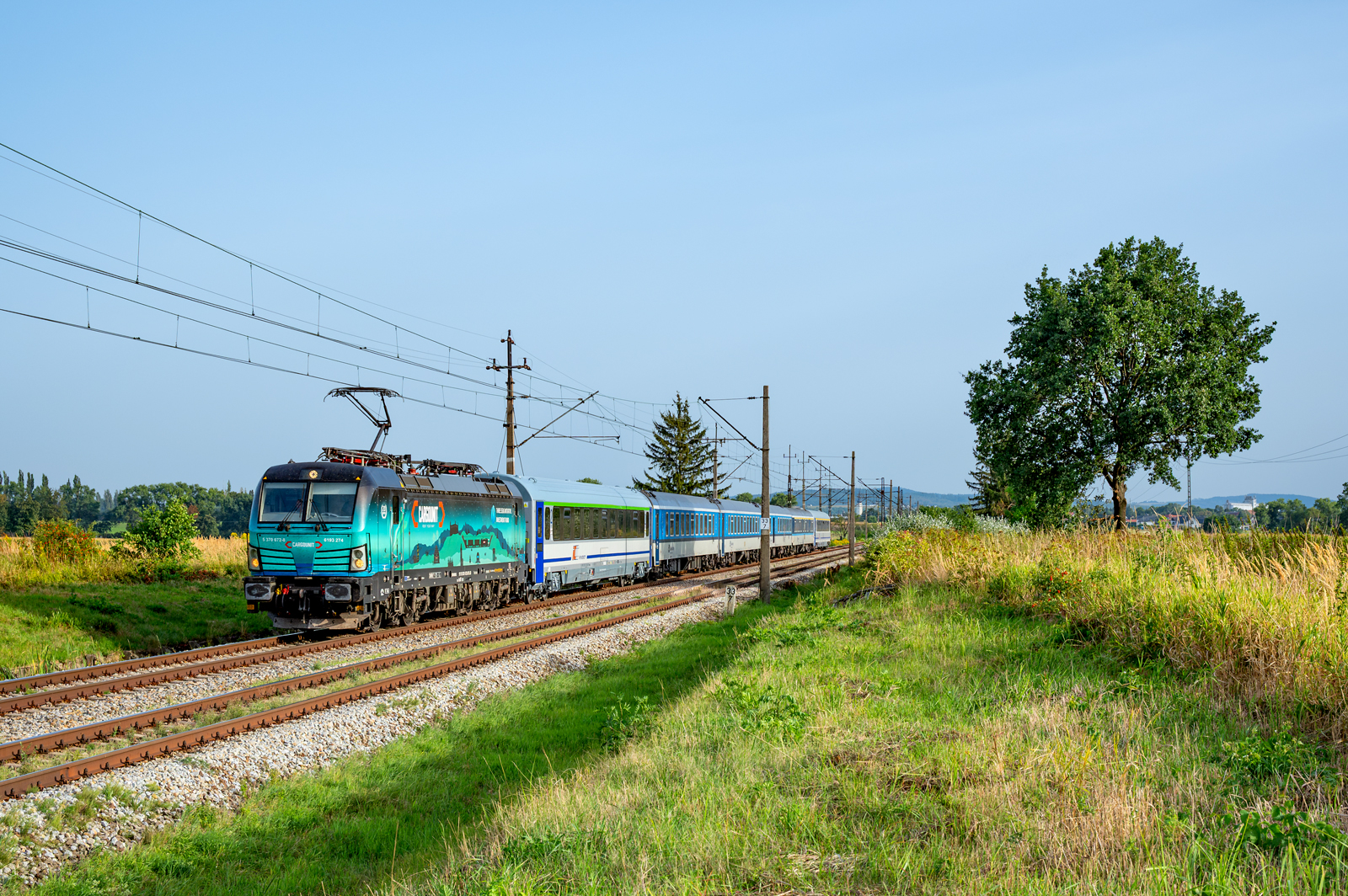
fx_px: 1646
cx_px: 674
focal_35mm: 44
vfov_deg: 30.5
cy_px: 448
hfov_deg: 44.5
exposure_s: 1/500
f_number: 8
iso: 320
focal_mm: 44
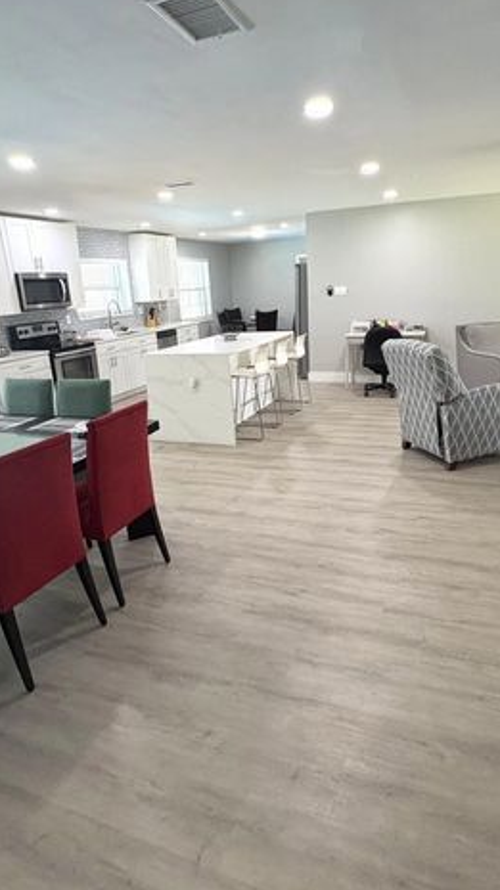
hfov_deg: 53.5
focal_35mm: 21
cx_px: 257
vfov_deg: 83.9
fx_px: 496
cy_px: 434
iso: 250
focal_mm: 2.22
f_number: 2.2
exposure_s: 1/120
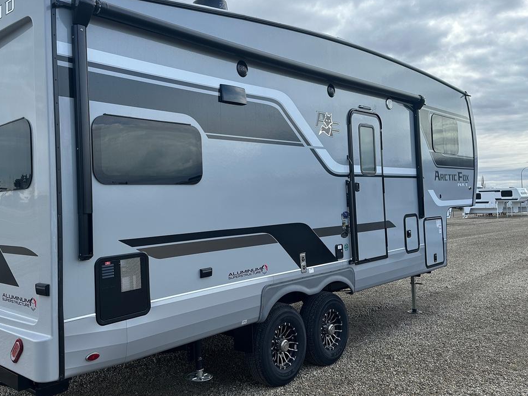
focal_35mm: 32
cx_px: 209
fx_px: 488
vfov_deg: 44.1
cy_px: 183
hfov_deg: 56.3
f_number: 1.78
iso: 80
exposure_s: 1/1751
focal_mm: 6.86
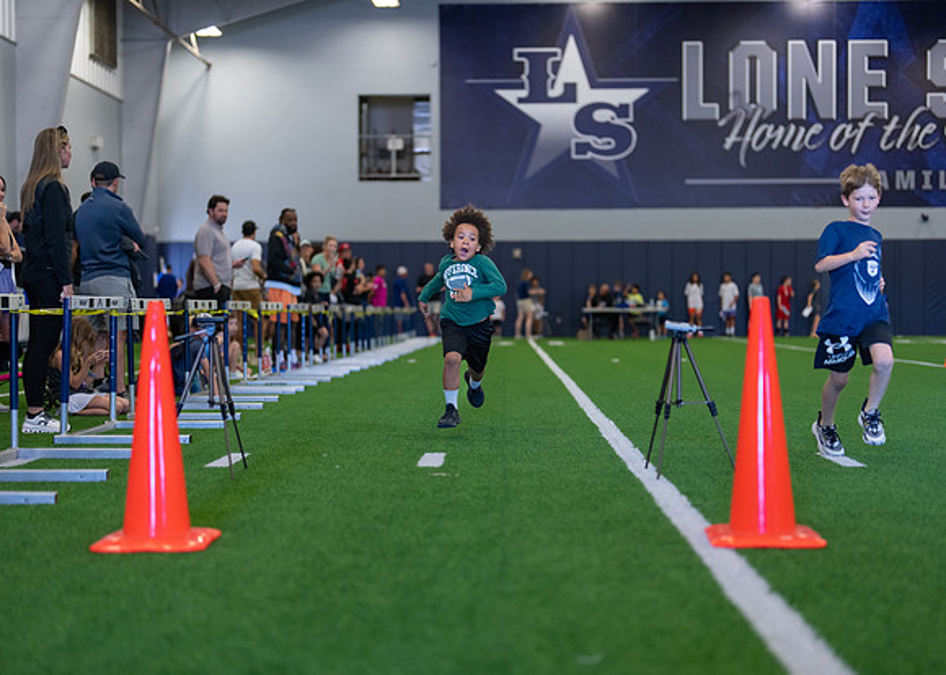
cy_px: 338
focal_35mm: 54
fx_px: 1441
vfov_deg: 26.4
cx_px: 473
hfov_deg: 36.3
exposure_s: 1/1000
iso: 1250
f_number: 1.2
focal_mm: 50
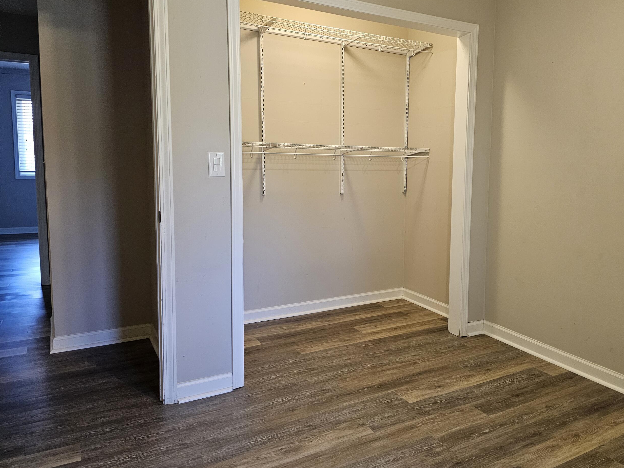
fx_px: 505
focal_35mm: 28
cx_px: 379
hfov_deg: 62.8
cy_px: 217
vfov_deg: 49.7
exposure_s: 1/240
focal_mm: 6.3
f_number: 1.7
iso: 800
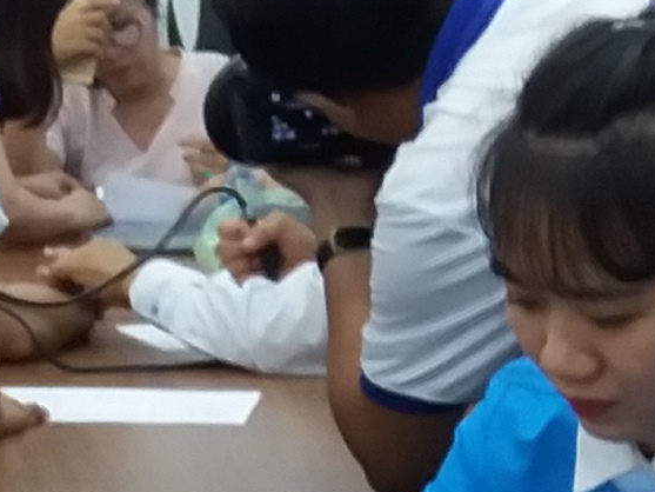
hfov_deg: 12.0
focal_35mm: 164
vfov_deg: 8.9
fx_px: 3104
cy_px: 707
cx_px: 116
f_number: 1.9
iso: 160
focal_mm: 3.7
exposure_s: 1/33
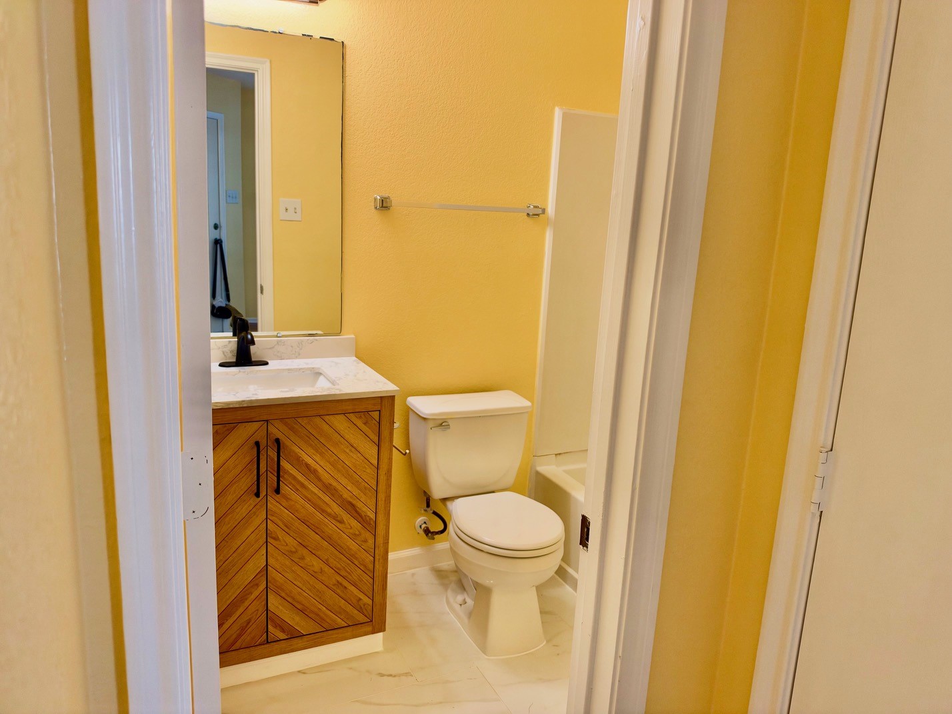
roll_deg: -1.6
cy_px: 357
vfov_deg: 56.8
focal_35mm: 24
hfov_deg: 71.6
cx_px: 476
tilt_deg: -9.9
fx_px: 660
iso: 125
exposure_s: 1/120
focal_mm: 6.93
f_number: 1.8
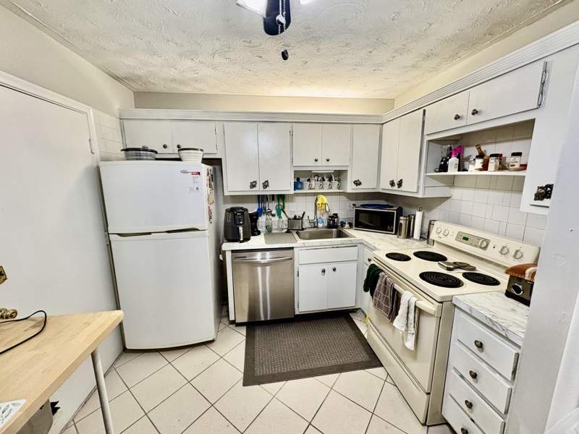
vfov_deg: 85.7
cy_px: 217
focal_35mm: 14
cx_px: 290
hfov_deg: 102.1
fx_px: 234
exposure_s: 1/60
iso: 200
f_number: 2.2
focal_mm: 2.22
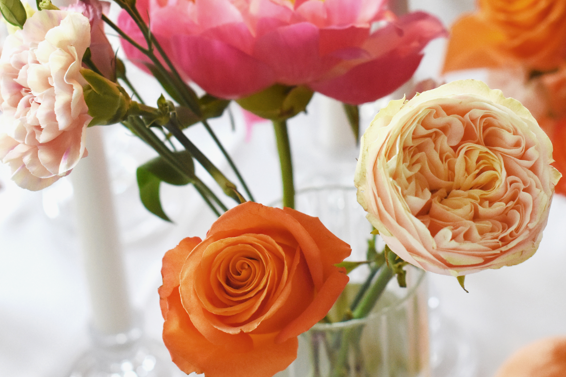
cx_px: 409
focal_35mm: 129
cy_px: 105
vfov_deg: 10.6
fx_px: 2028
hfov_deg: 15.8
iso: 1000
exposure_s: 1/100
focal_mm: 50
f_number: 3.2
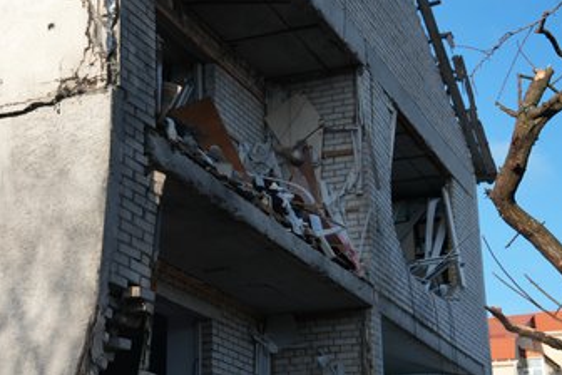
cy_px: 153
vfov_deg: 16.8
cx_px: 278
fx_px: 1264
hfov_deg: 25.1
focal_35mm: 81
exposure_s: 1/100
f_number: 2.8
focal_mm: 68
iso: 200
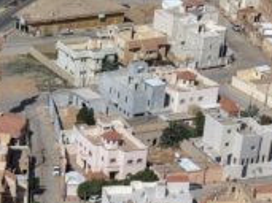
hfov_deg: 14.0
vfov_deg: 8.8
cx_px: -35
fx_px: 1084
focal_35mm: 138
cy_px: 607
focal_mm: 8.67
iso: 100
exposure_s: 1/6400
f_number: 1.8
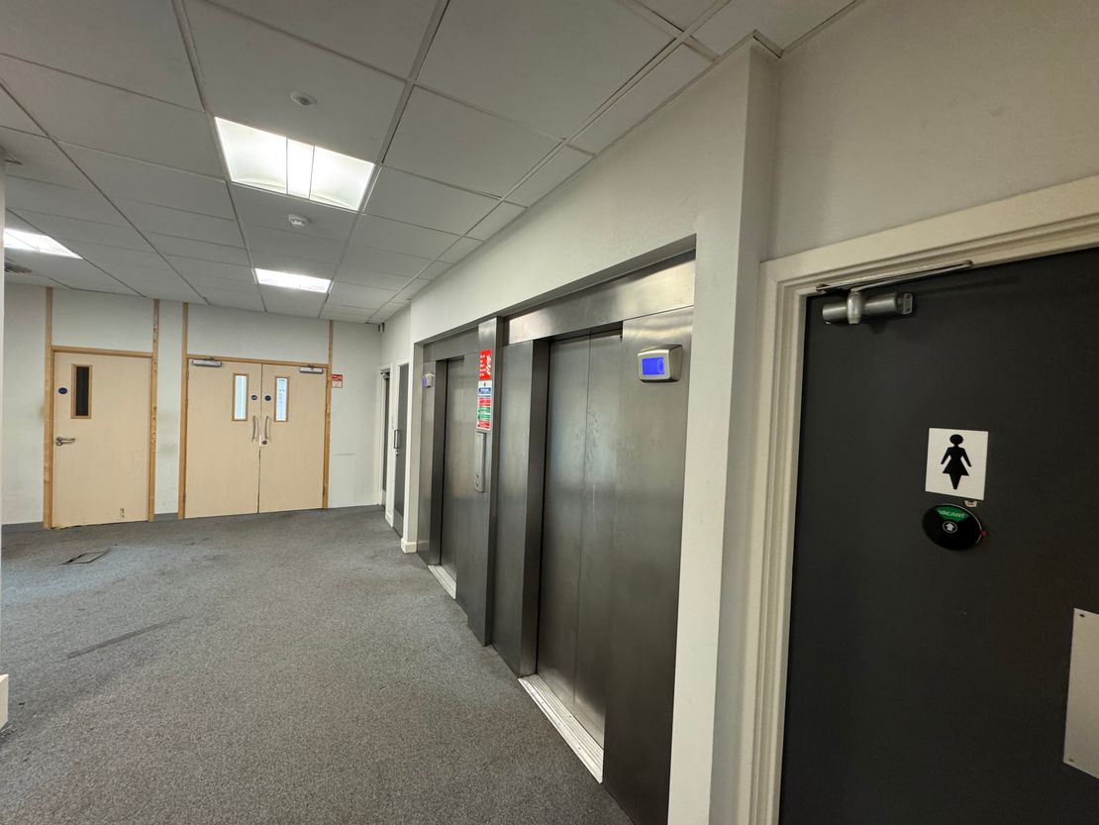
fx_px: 445
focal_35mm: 14
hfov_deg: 102.1
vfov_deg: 85.7
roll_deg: -3.5
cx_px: 550
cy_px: 412
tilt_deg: +0.1
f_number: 2.2
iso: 250
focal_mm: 2.22
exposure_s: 1/50
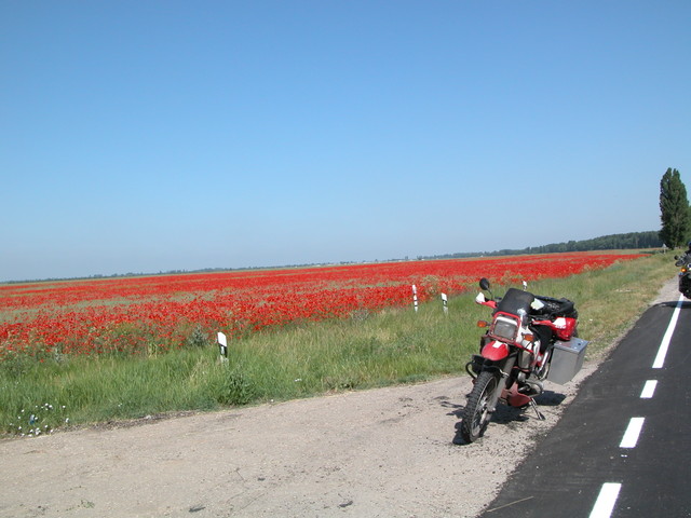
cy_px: 259
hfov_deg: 52.6
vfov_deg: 40.7
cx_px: 346
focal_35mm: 35
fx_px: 699
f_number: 7.1
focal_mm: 8.9
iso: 100
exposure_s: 1/330
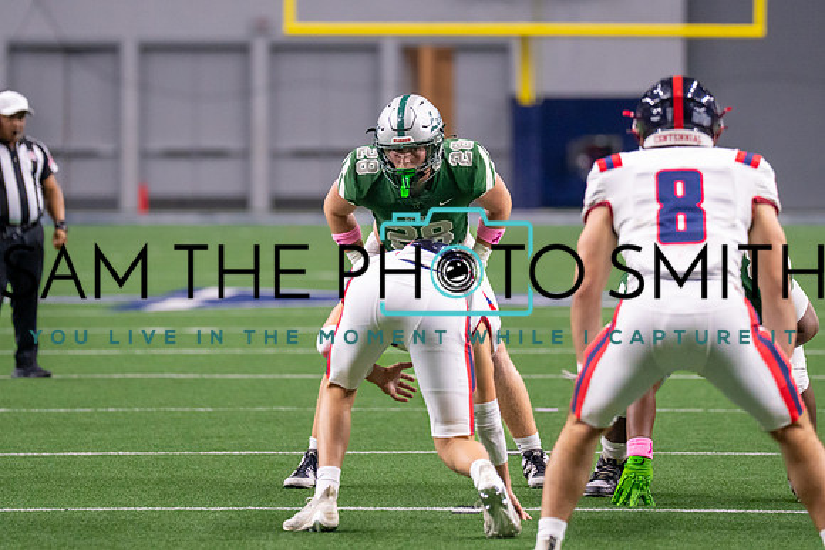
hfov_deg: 6.3
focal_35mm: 327
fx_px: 7496
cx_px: 415
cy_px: 169
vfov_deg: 4.2
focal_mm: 200
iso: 2500
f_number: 2.8
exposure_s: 1/1000
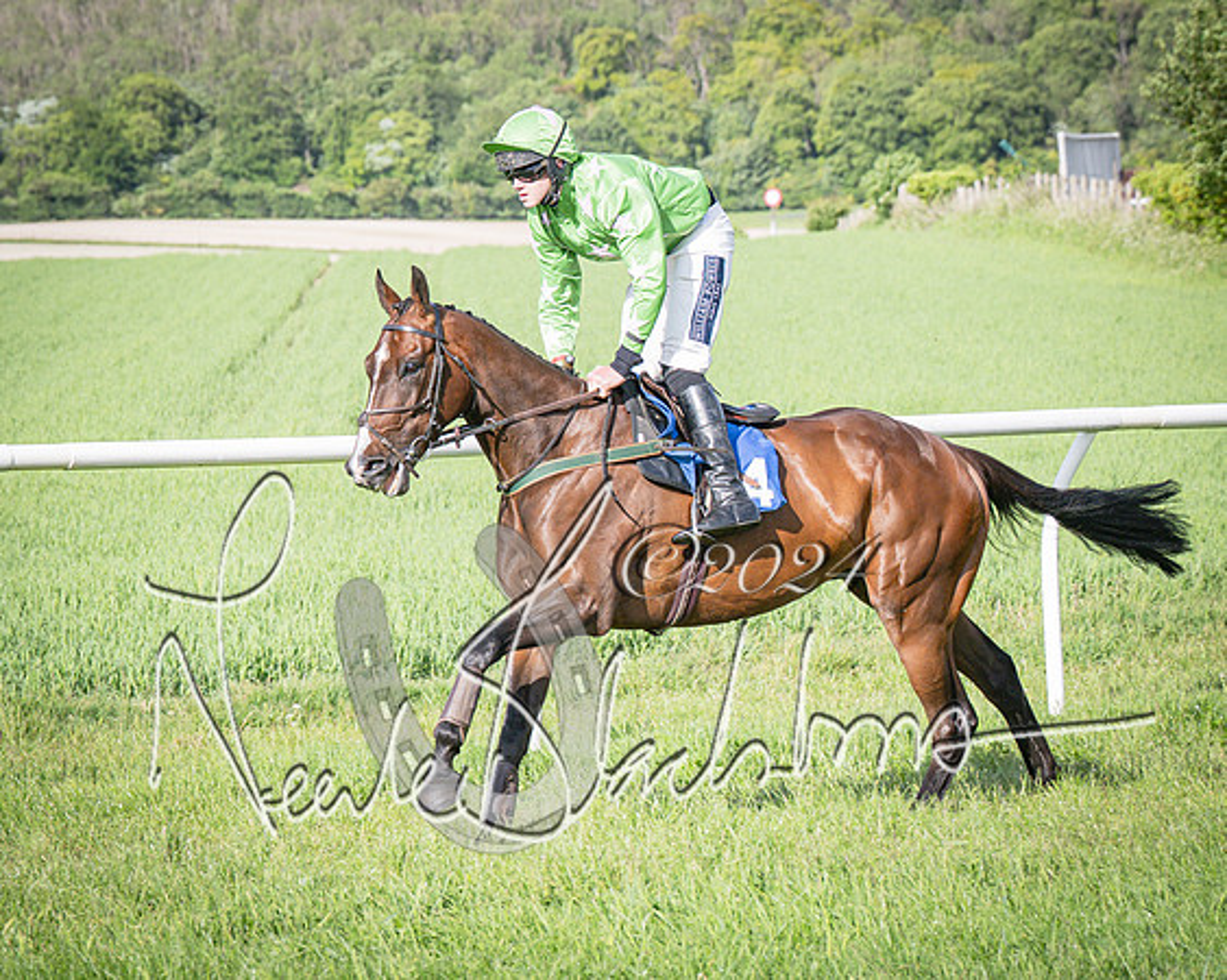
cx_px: 207
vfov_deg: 8.1
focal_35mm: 192
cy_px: 477
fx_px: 6967
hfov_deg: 10.0
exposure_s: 1/1600
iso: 200
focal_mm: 82
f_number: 4.5
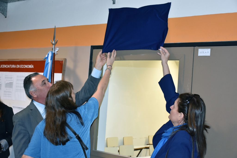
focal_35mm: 57
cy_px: 79
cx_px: 118
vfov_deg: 23.8
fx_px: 375
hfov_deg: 35.0
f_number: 4.2
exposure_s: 1/60
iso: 800
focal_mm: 38
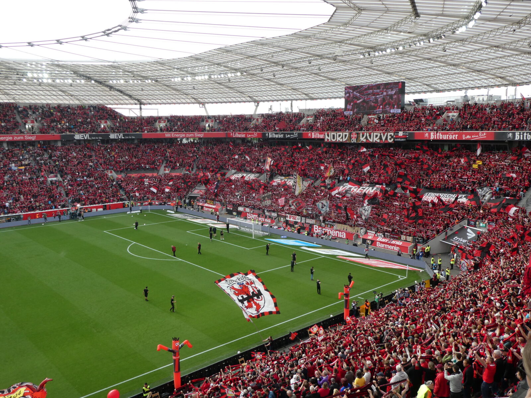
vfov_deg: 45.4
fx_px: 476
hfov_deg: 58.4
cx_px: 266
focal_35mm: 31
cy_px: 199
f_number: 3.5
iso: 80
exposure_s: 1/200
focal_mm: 5.4
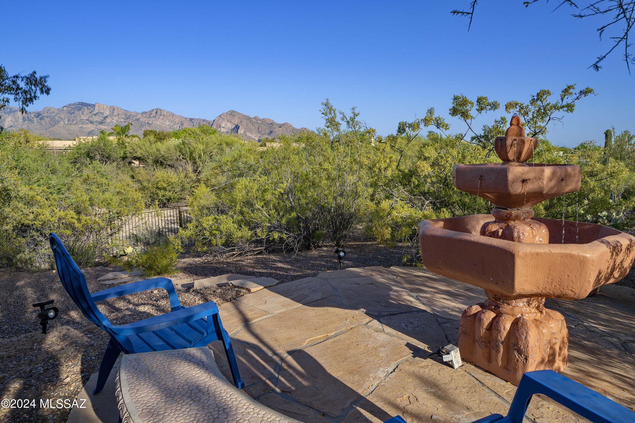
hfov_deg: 78.6
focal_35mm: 22
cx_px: 318
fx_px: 388
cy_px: 212
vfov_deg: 57.2
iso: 100
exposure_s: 1/80
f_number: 13
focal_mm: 22
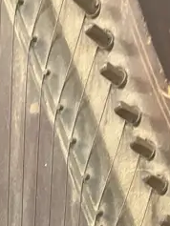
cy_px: 435
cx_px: 8
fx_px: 792
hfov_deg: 12.1
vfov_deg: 14.0
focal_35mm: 121
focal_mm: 3.99
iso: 320
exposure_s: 1/25
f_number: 1.8
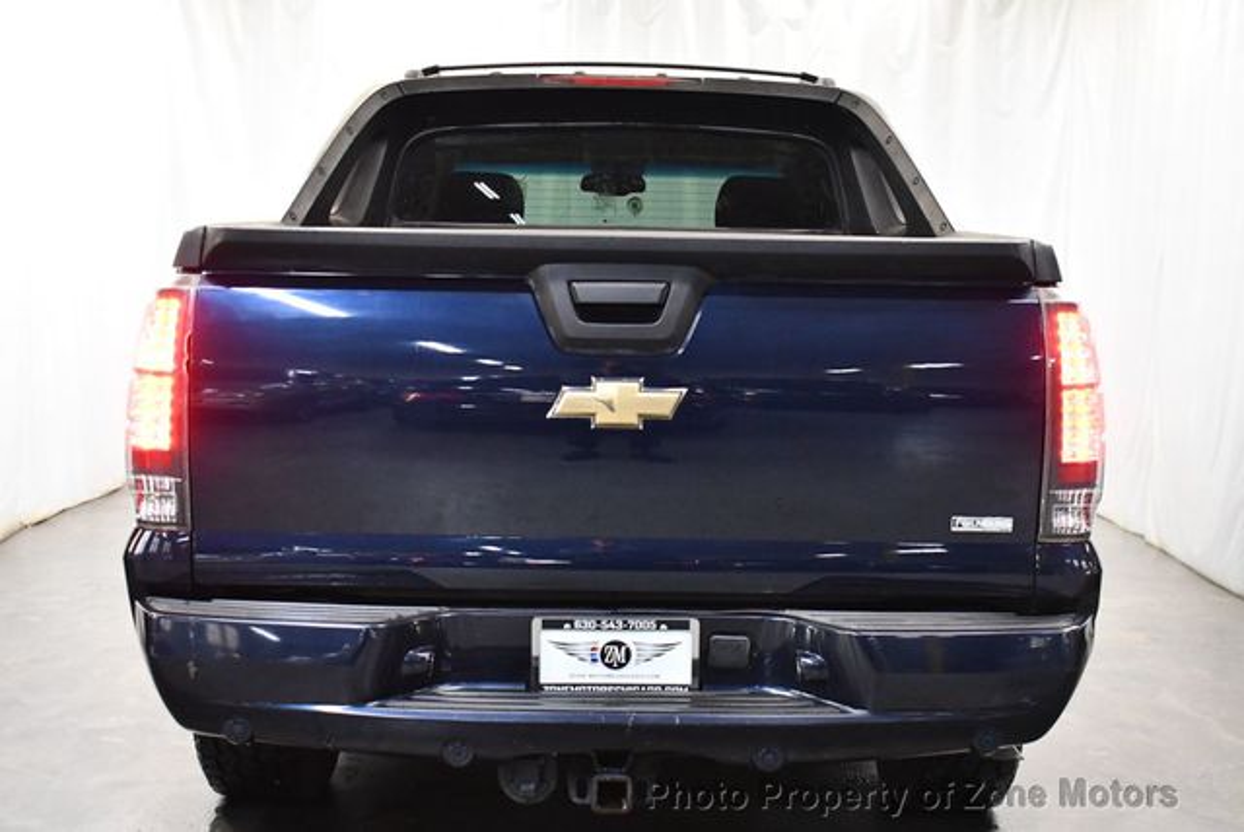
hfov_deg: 39.6
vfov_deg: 27.0
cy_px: 416
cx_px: 622
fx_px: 1729
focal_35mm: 50
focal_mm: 25
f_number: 4
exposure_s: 1/125
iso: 3200
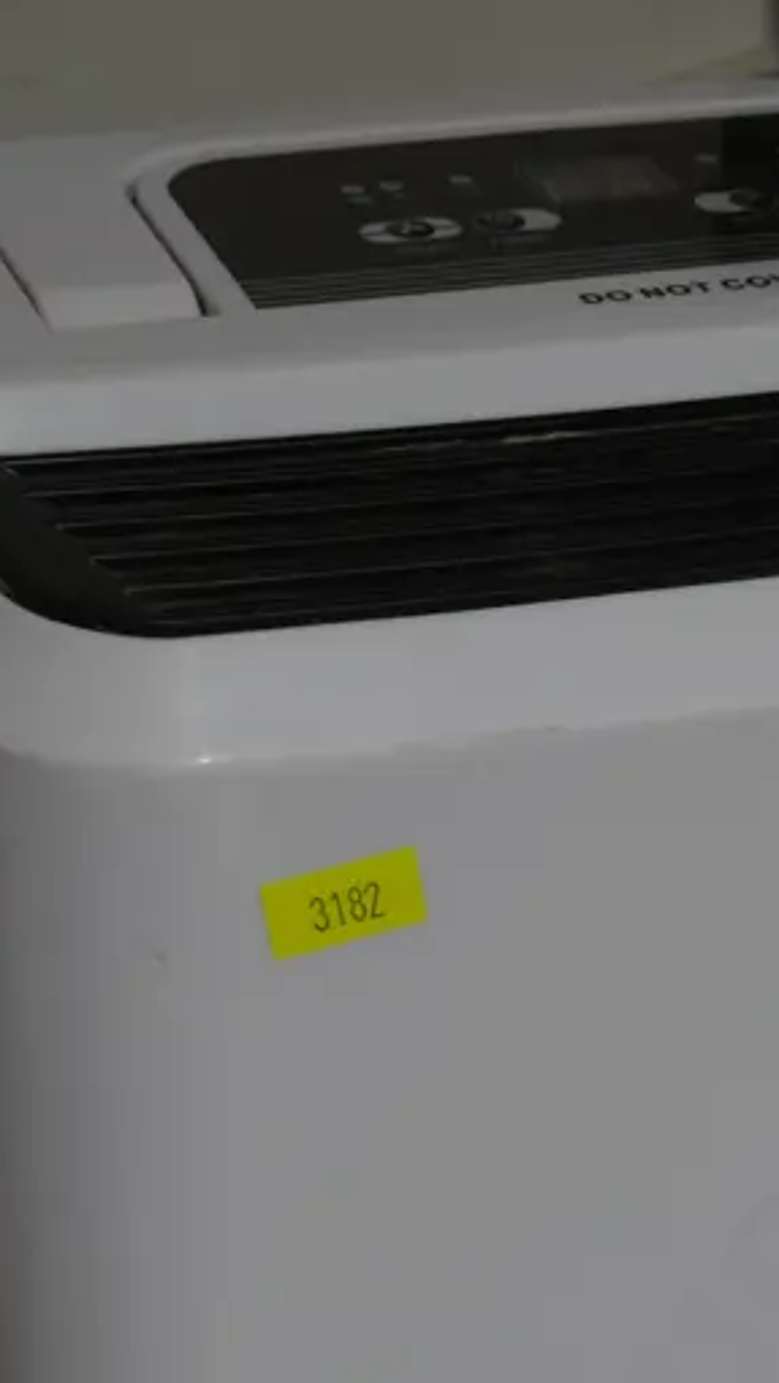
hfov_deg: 13.0
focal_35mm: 92
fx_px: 3377
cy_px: 1345
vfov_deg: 22.4
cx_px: 718
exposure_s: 1/60
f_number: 5.6
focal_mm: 21
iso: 320
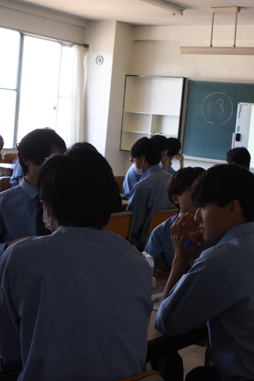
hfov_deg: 24.5
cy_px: 194
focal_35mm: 55
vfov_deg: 36.2
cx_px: 163
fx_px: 582
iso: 320
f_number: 3.8
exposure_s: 1/125
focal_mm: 24
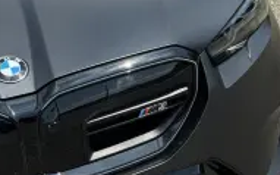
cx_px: 160
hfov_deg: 21.6
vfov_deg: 13.6
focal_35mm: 96
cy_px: 99
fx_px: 732
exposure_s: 1/3096
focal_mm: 6.76
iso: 64
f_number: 1.78
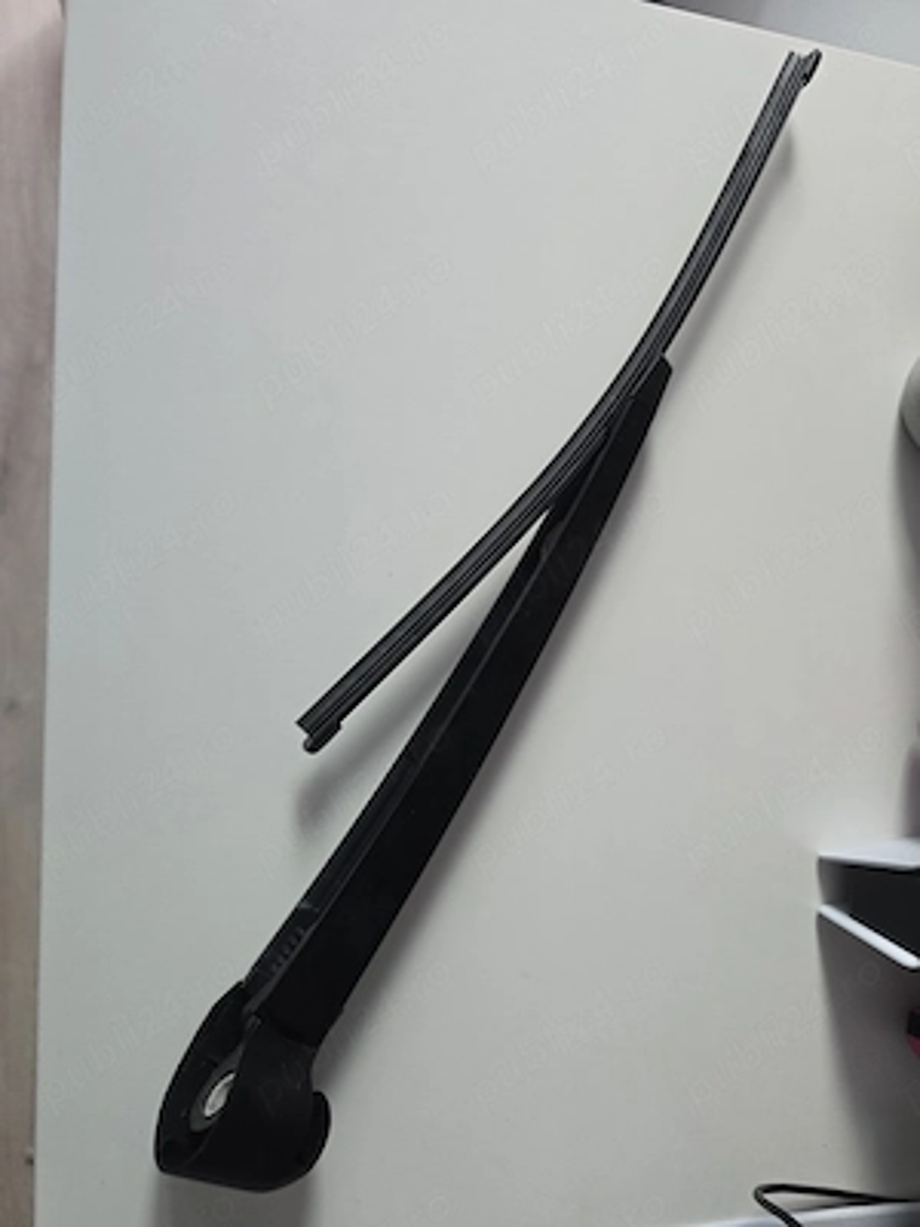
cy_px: 614
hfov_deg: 58.9
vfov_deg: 73.9
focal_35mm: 23
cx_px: 460
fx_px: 815
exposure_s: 1/182
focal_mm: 6.3
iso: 125
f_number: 1.7
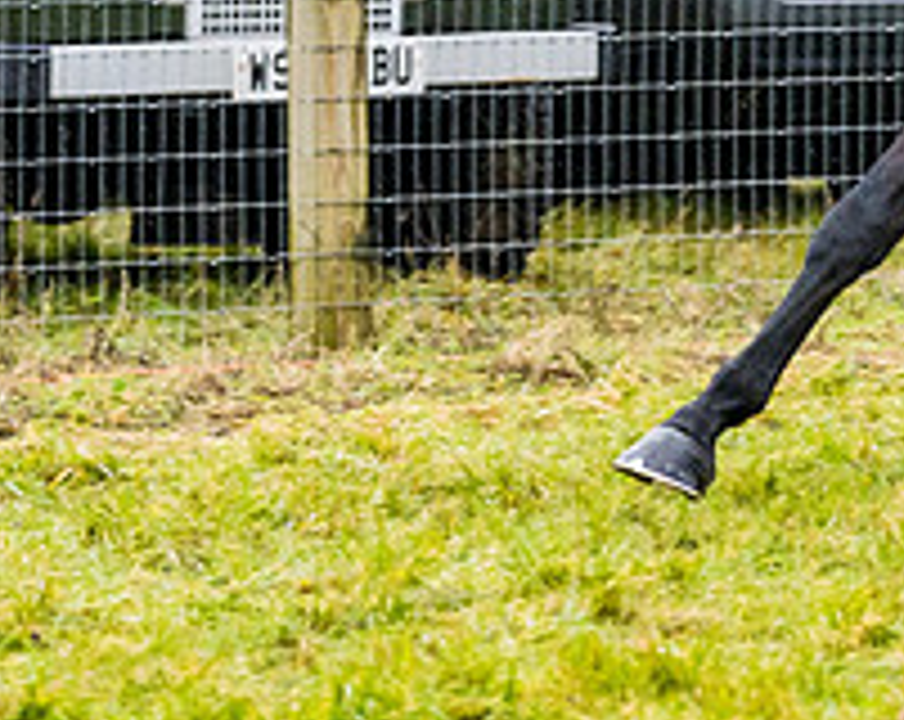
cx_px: 1215
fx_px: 13939
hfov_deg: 3.7
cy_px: -210
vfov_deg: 3.0
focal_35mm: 522
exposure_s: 1/1000
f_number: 4
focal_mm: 135
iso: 1600
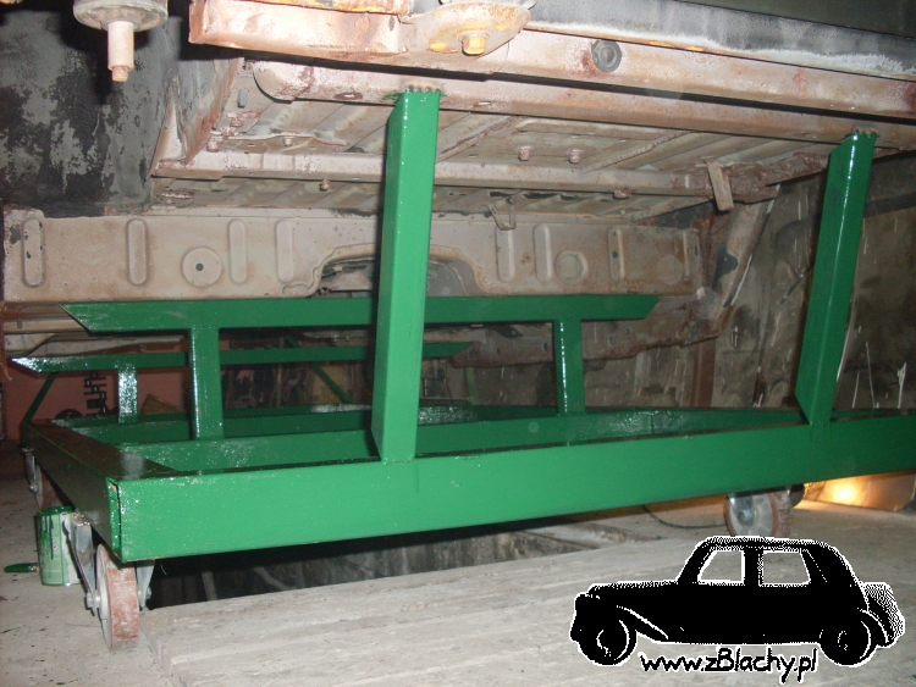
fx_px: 1006
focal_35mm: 38
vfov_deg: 37.7
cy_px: 344
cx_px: 458
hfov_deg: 49.0
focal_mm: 6.3
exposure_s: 1/45
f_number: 2.8
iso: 100
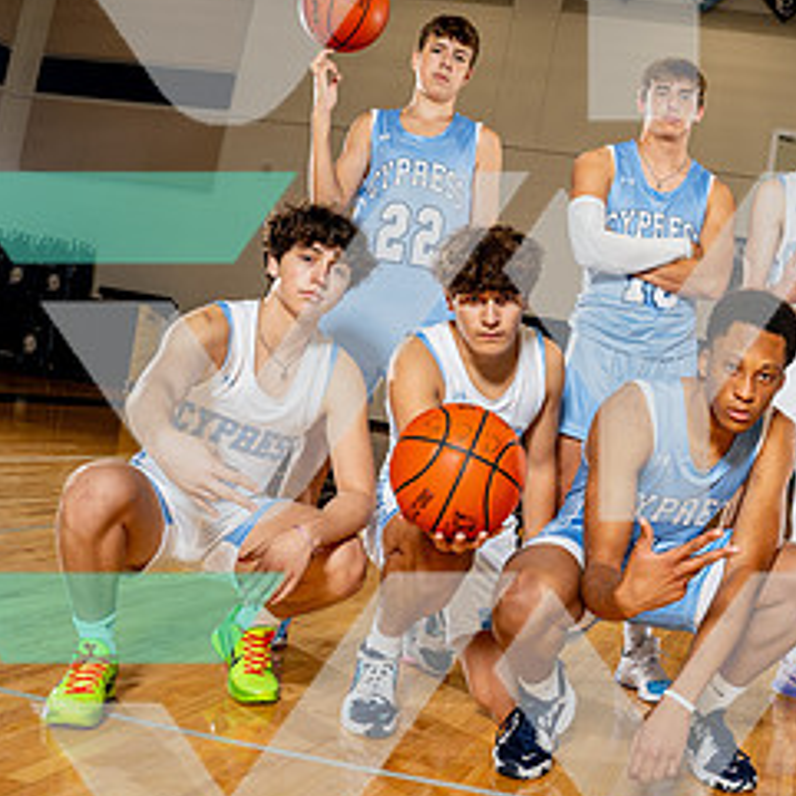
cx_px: 793
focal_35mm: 41
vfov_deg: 40.9
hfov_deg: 36.8
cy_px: 348
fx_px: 1067
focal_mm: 20
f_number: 5.6
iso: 400
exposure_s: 1/250
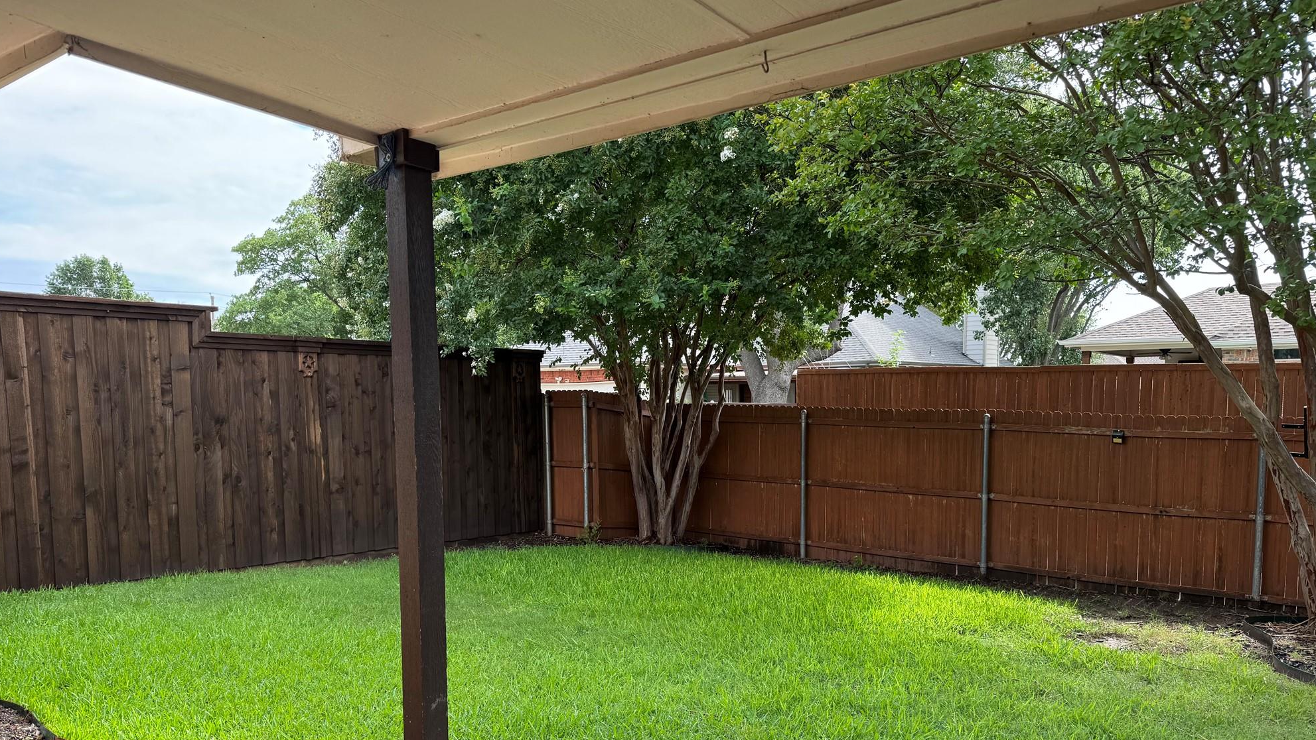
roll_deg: +0.7
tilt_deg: -5.0
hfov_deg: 69.8
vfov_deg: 42.5
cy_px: 477
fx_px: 942
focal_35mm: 27
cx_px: 671
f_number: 1.78
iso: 80
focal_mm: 6.76
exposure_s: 1/503
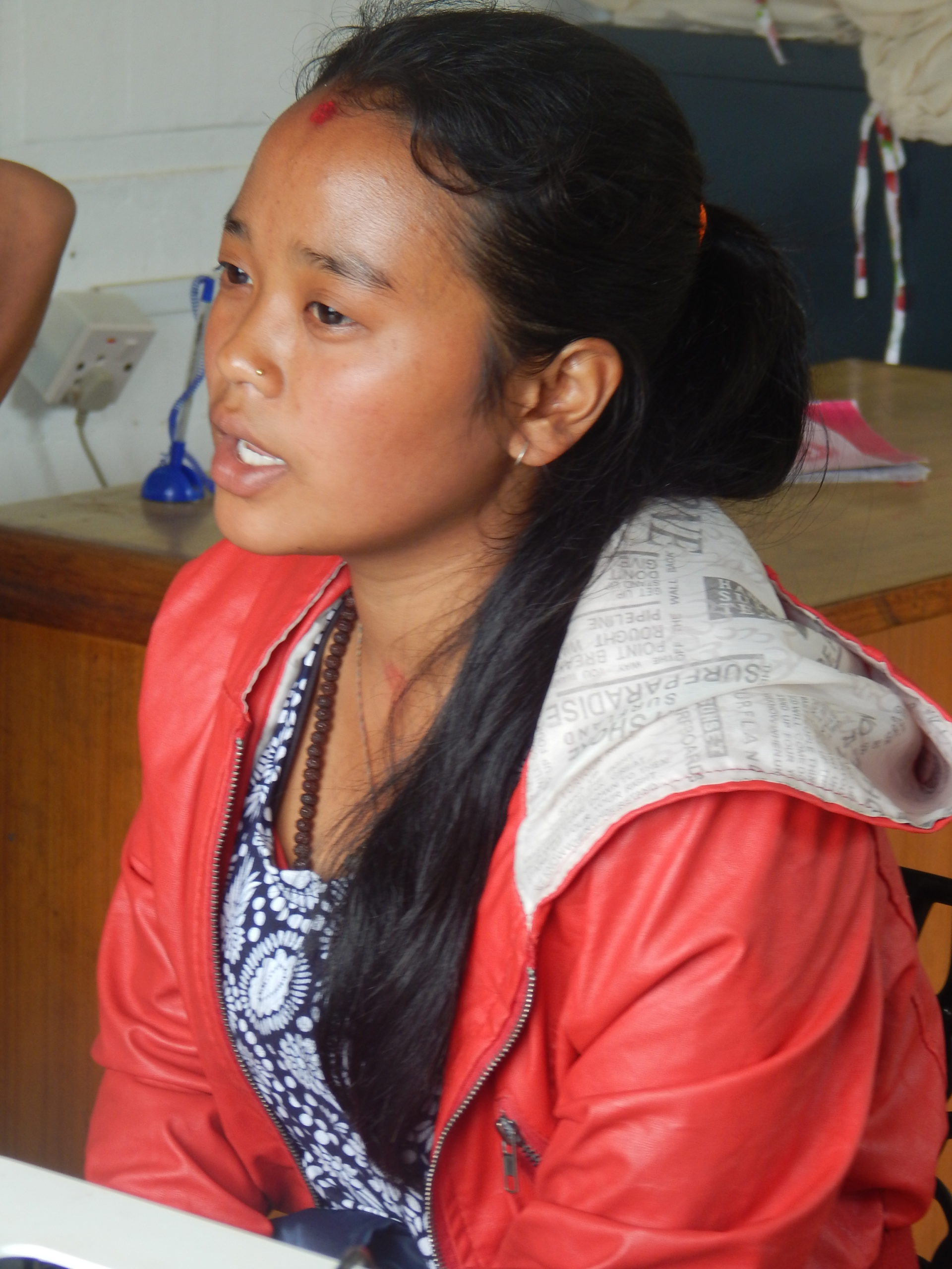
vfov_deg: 15.1
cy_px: 634
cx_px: 476
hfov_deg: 11.3
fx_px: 4804
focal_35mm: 131
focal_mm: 23.4
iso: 140
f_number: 4.8
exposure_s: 1/30
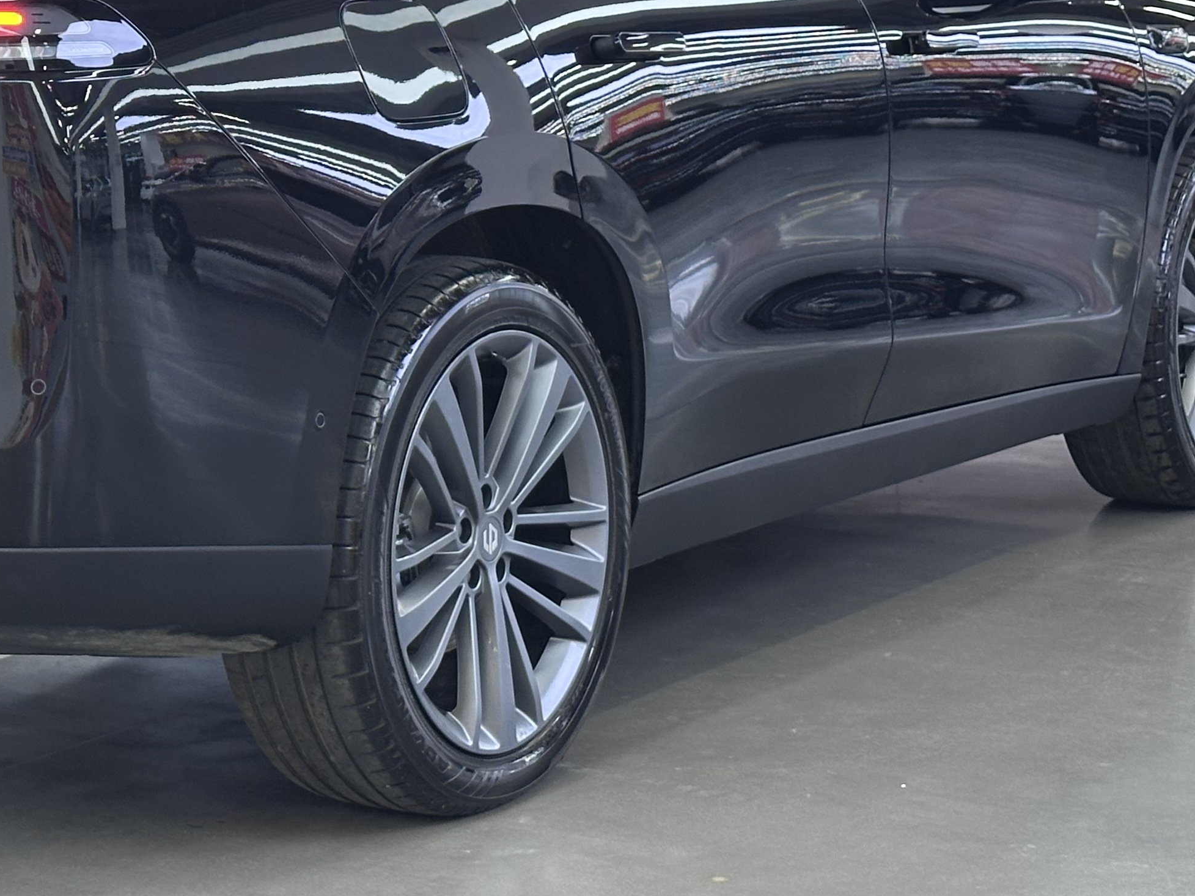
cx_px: 266
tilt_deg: -2.8
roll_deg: +0.8
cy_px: 120
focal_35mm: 99
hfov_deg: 19.7
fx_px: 3417
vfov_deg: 14.8
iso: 125
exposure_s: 1/50
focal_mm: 6.86
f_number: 1.78
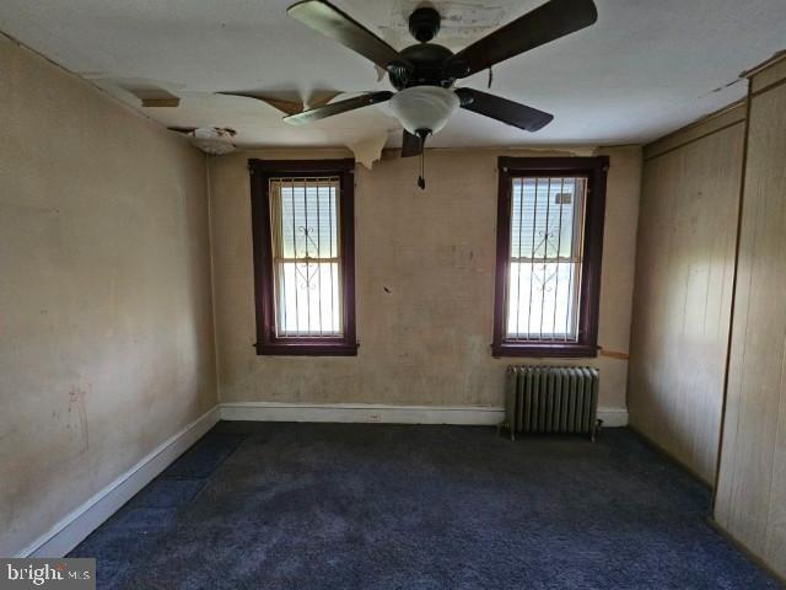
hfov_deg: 106.2
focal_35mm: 13
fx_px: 295
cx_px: 393
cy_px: 295
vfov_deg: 89.9
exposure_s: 1/30
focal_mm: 2.2
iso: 400
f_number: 2.2
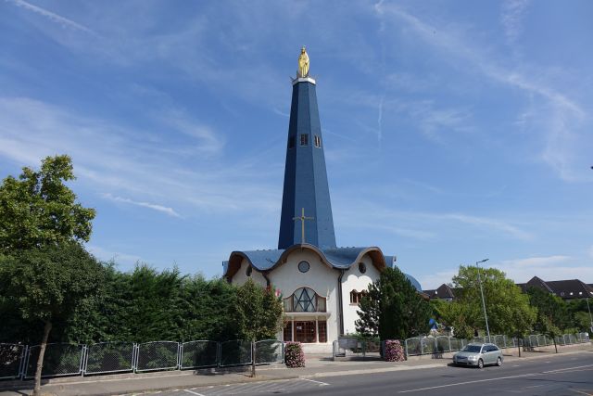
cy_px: 198
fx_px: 395
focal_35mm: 24
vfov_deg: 53.2
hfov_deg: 73.7
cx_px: 296
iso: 125
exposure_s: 1/800
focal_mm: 8.8
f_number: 5
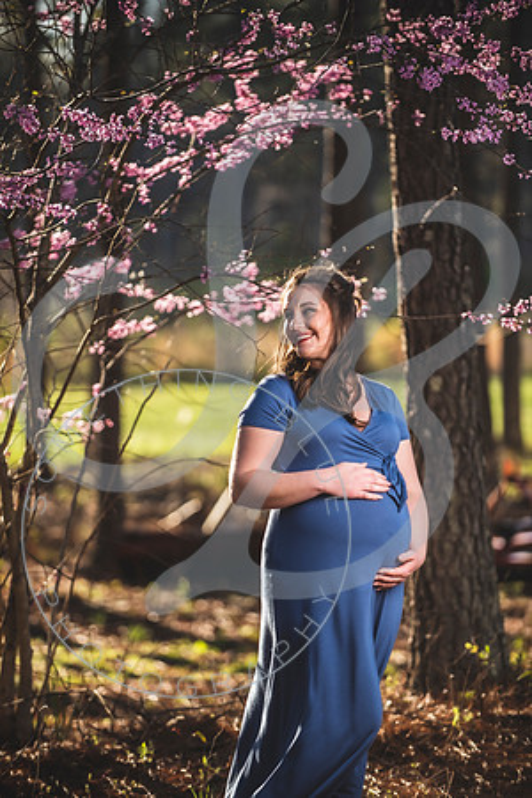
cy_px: 399
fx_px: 3325
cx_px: 266
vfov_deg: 13.7
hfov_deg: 9.1
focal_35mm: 150
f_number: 2.8
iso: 100
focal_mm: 150
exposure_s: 1/640
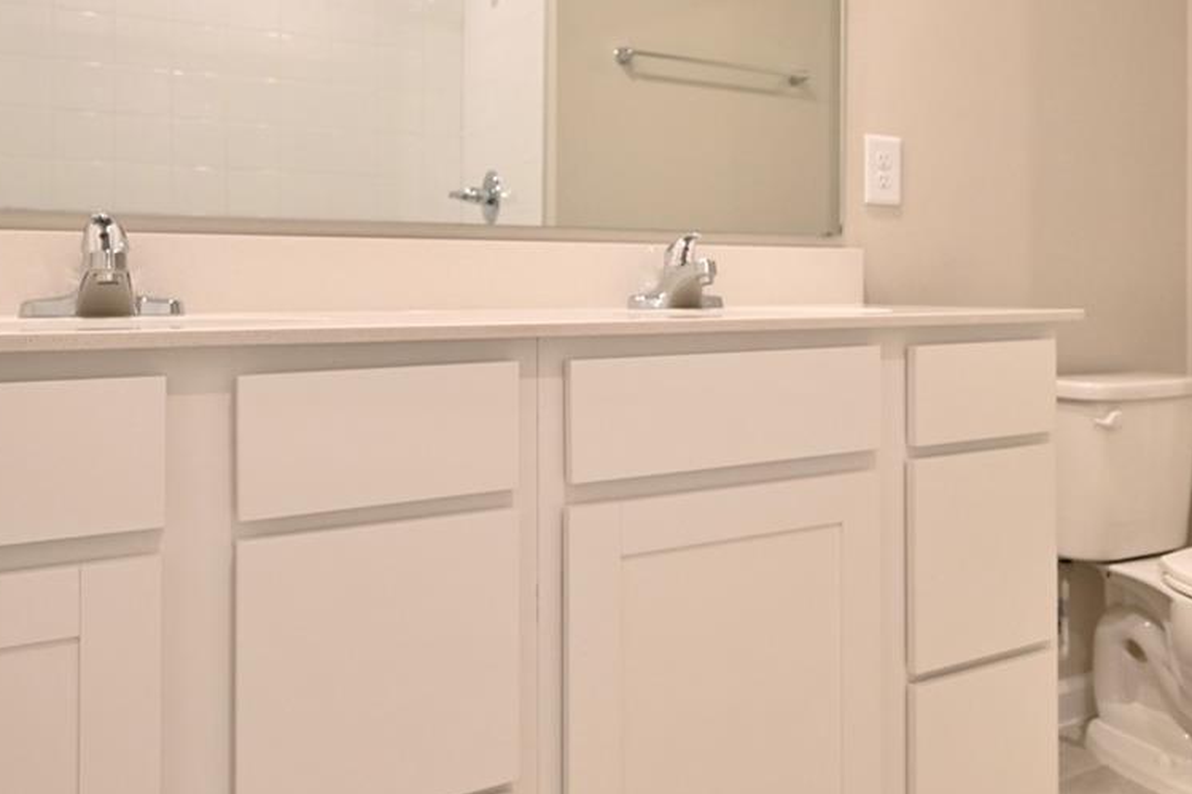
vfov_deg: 39.5
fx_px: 1095
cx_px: 842
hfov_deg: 55.3
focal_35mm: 33
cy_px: 271
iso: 560
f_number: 4
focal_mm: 15.5
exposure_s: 1/125
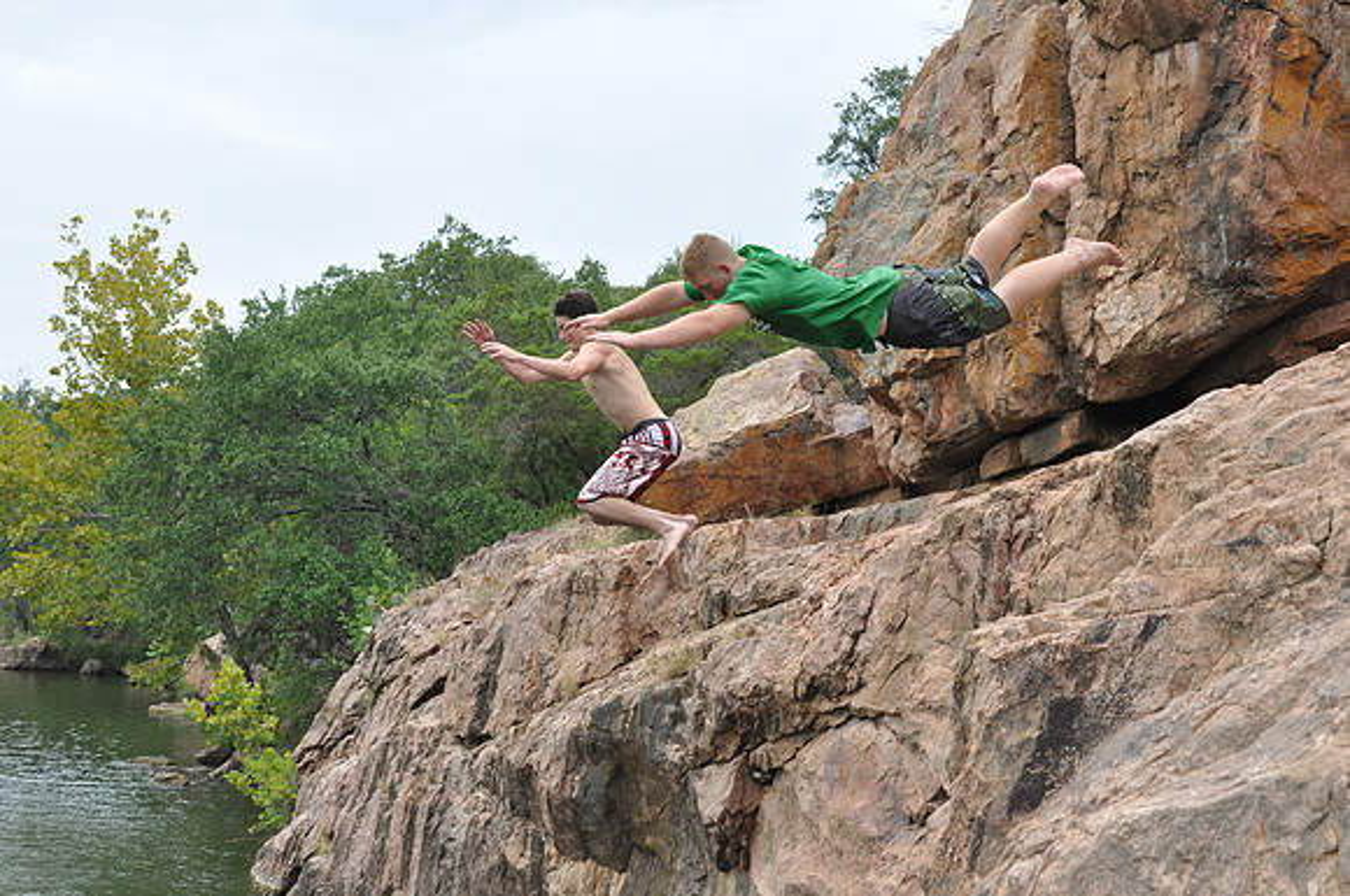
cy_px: 448
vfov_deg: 28.0
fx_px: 1797
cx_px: 675
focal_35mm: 48
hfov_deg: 41.2
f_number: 5.6
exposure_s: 1/1250
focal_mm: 32
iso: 400
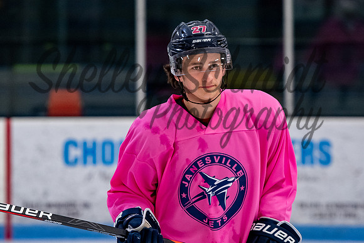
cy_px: 97
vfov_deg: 3.8
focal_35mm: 361
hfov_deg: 5.7
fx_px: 3647
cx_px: 199
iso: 2000
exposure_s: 1/800
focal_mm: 175
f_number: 3.5
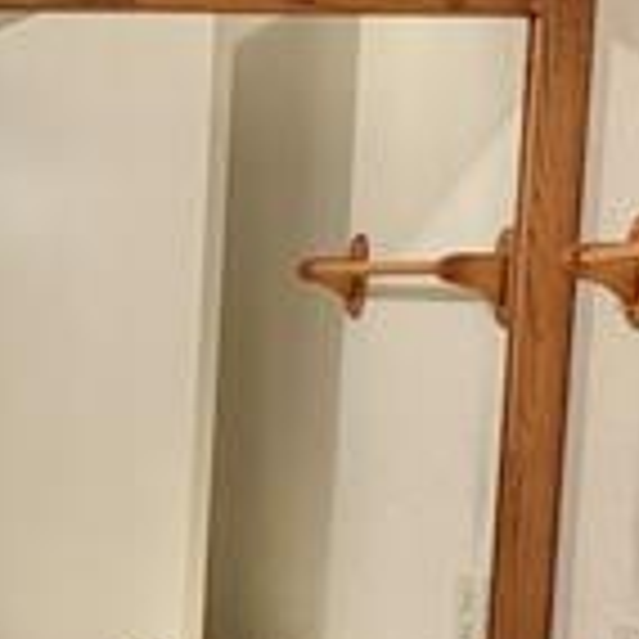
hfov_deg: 22.2
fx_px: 1399
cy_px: 486
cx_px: -261
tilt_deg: -7.4
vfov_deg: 25.4
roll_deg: -0.9
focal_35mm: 67
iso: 250
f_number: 2.2
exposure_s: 1/60
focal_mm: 2.22
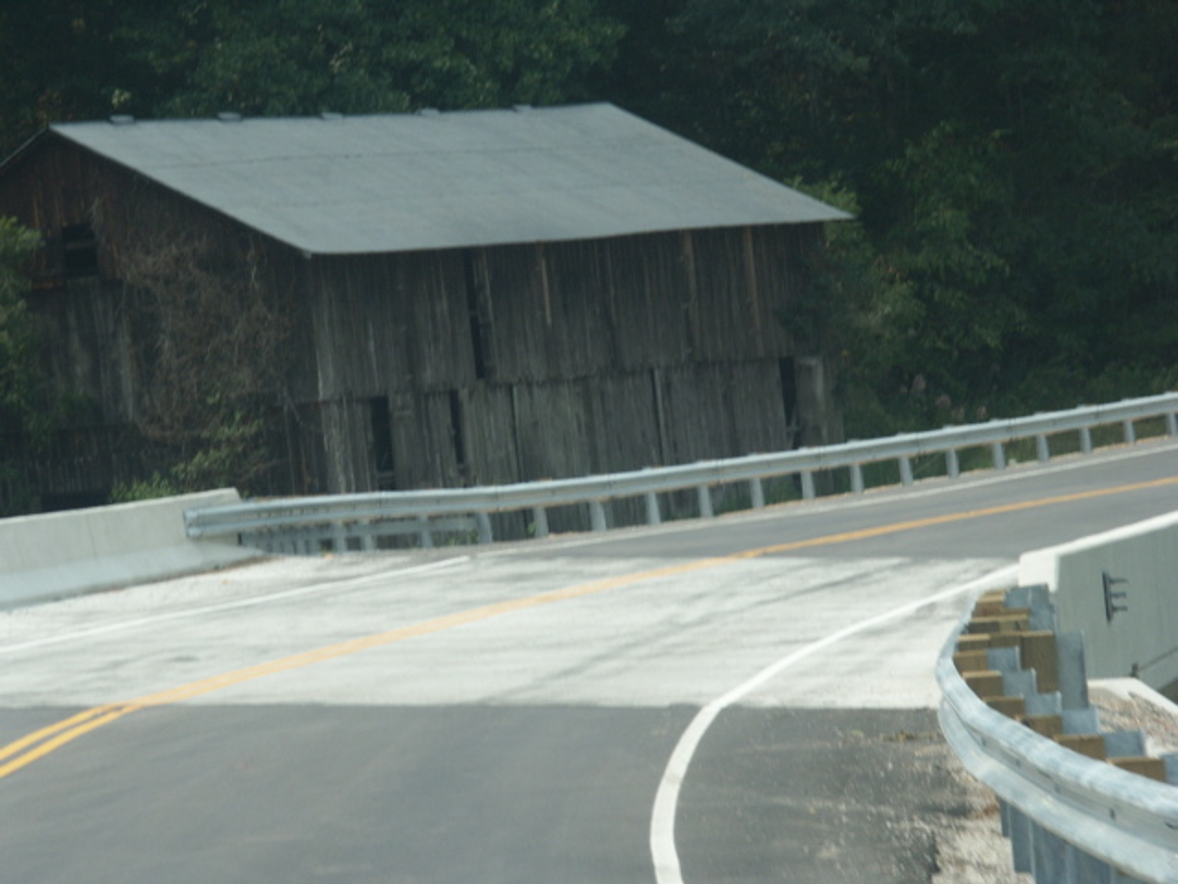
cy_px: 442
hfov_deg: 9.9
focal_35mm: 199
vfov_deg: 7.5
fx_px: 6772
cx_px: 589
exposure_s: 1/180
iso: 100
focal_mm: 50.48
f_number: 8
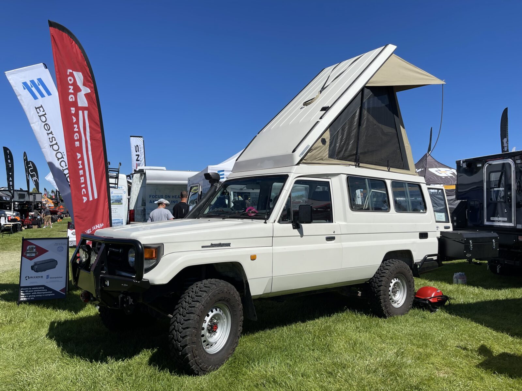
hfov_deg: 69.4
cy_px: 196
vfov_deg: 54.9
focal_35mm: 25
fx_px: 377
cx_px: 261
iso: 32
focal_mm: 5.1
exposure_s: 1/6993
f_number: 1.6
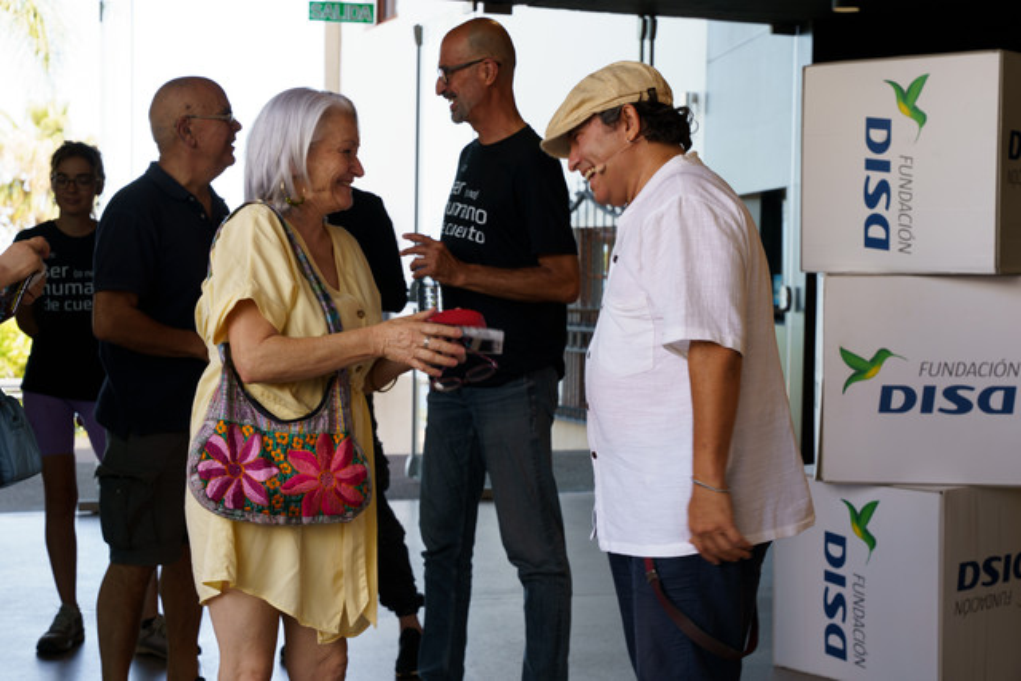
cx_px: 510
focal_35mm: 58
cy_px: 340
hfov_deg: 34.3
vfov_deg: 23.3
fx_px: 1654
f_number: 8
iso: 250
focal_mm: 58.3
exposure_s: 1/60
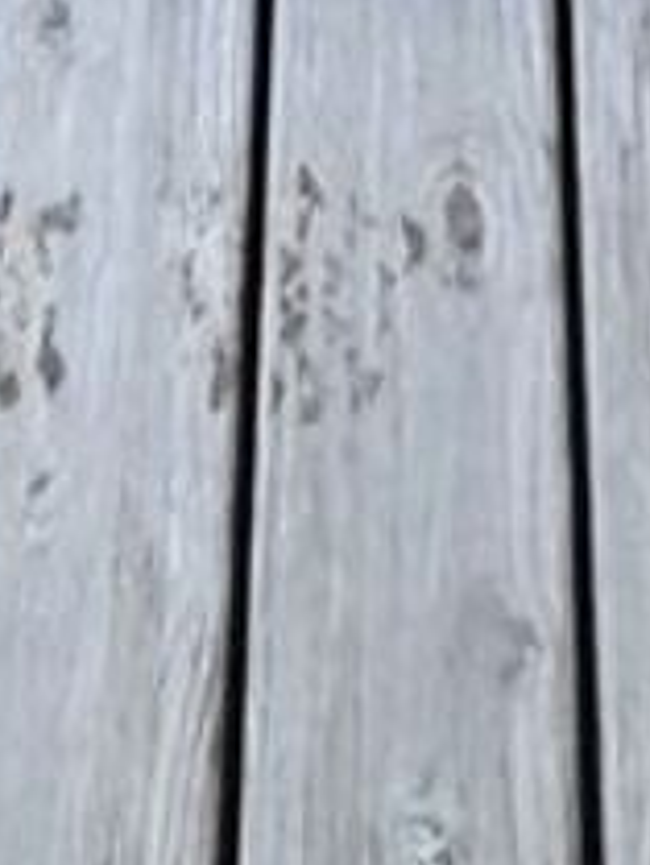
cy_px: -1496
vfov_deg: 12.9
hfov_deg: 17.8
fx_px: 2076
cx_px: 236
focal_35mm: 83
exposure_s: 1/100
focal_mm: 1.42
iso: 64
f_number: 2.2
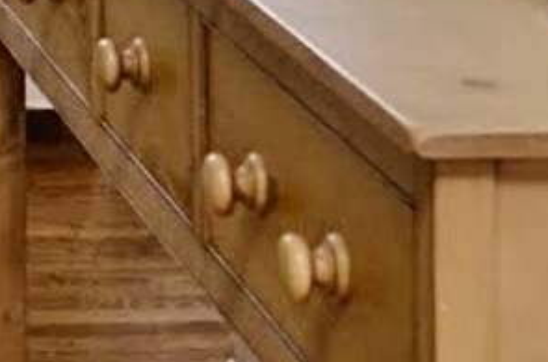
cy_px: -726
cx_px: -390
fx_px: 2778
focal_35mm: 183
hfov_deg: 10.7
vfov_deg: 6.7
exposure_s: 1/125
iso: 400
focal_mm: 18
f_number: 5.6
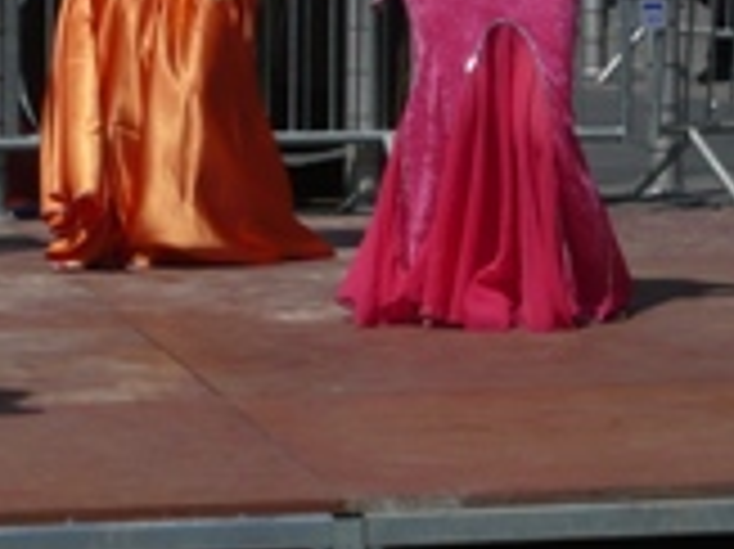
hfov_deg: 8.4
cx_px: 311
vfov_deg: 6.2
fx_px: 5022
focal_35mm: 237
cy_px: -36
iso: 100
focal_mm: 14.3
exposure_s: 1/250
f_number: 13
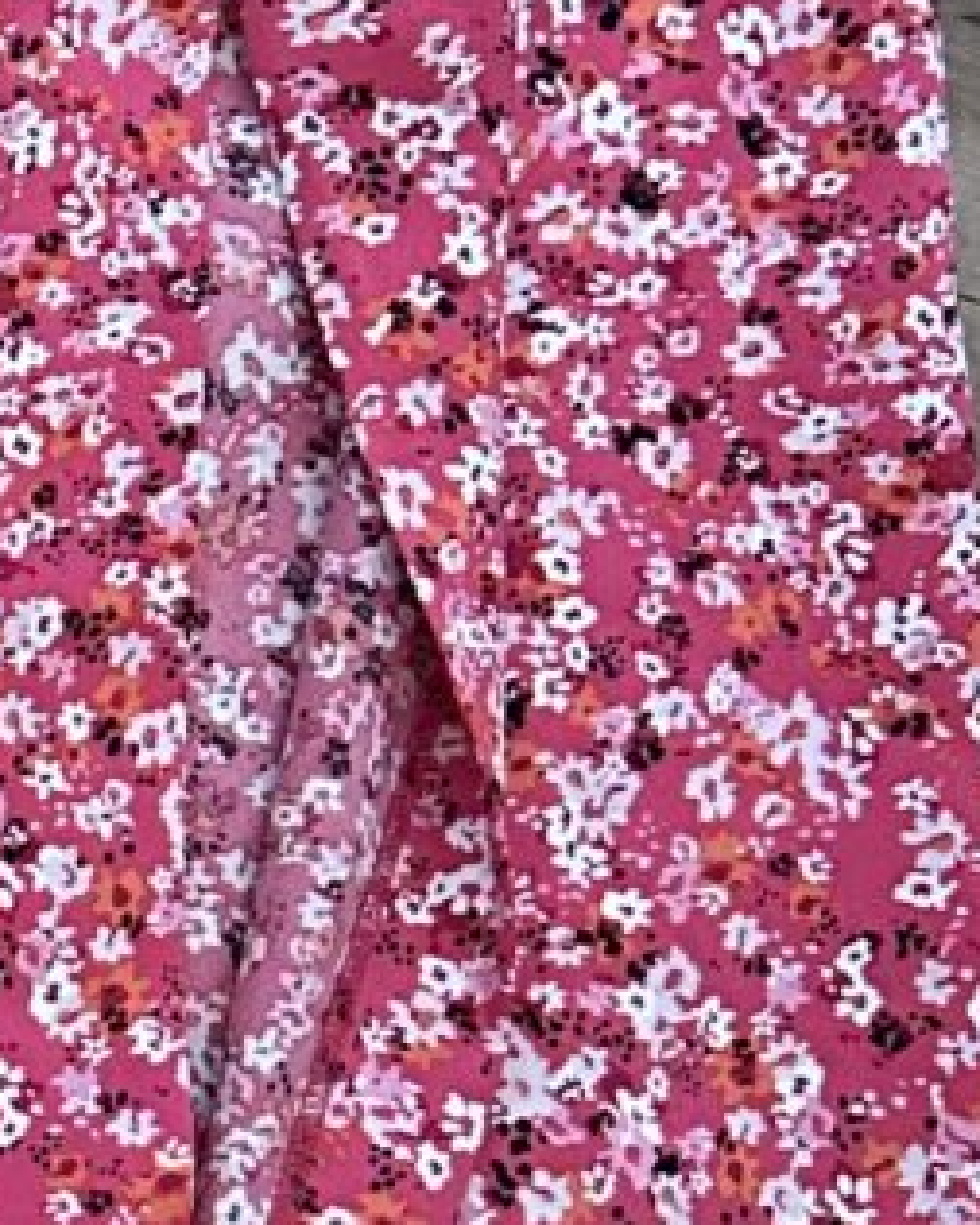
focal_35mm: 152
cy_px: 605
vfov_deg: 12.7
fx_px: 5508
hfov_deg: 8.9
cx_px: -1577
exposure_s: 1/60
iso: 400
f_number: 1.78
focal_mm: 6.86
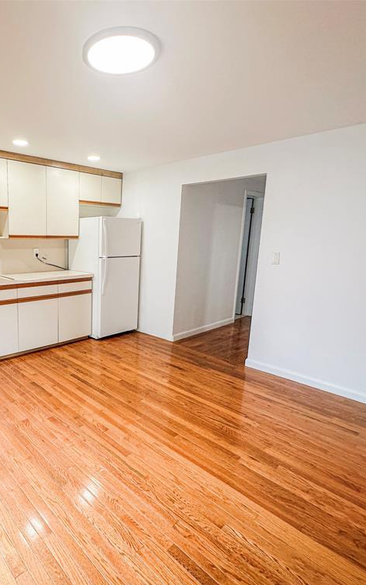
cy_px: 295
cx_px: 88
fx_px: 319
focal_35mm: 20
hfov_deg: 56.5
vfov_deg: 85.1
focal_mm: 2.22
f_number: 2.2
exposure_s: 1/120
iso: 160
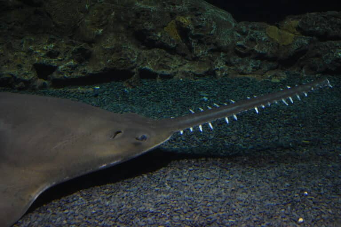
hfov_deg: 43.6
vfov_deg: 29.9
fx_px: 426
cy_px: 114
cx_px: 170
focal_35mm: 45
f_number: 4
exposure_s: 1/13
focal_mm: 30
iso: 2000
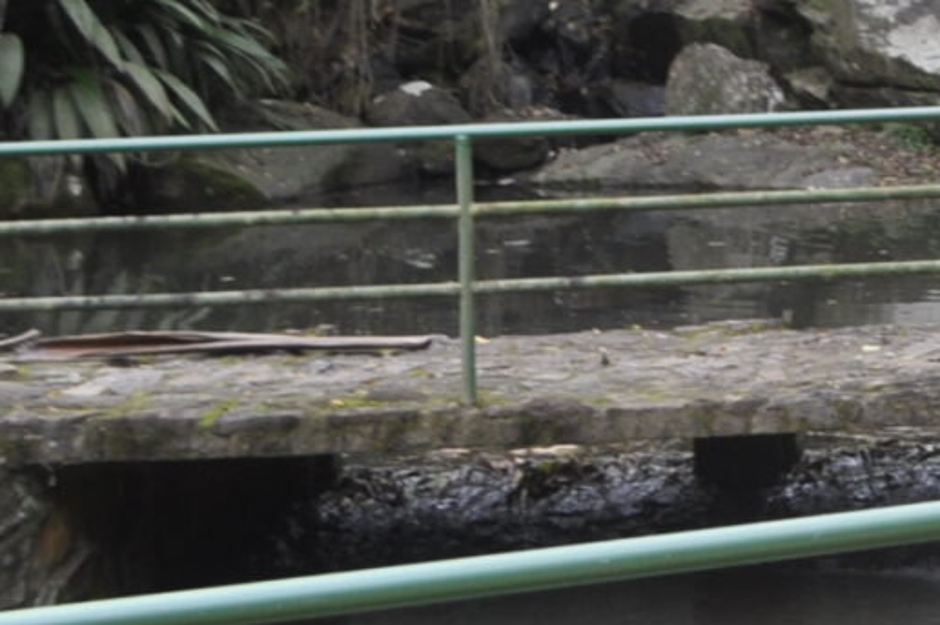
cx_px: 1773
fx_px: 3417
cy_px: -190
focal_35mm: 131
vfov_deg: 10.2
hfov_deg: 13.7
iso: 250
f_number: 5.6
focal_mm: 22
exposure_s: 1/125
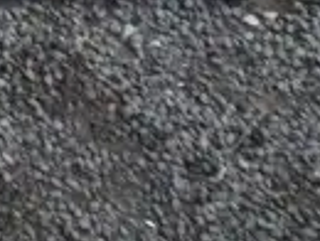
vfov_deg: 5.7
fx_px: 2186
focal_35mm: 236
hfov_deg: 7.5
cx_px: -569
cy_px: -614
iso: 200
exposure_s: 1/125
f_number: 4
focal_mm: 15
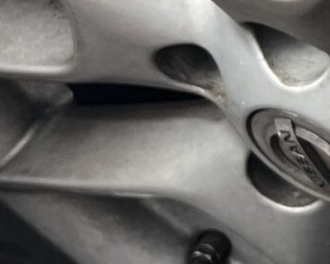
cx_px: 808
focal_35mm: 190
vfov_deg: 8.0
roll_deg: +29.7
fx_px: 1857
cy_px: -156
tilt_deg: -27.0
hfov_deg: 9.1
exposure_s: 1/513
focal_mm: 5.7
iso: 50
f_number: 1.5
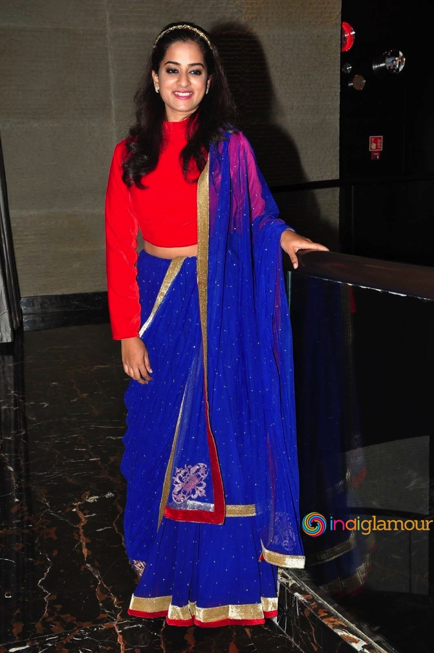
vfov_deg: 43.6
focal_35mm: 45
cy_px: 326
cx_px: 217
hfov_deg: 29.8
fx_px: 816
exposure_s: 1/125
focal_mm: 30
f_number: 9
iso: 400
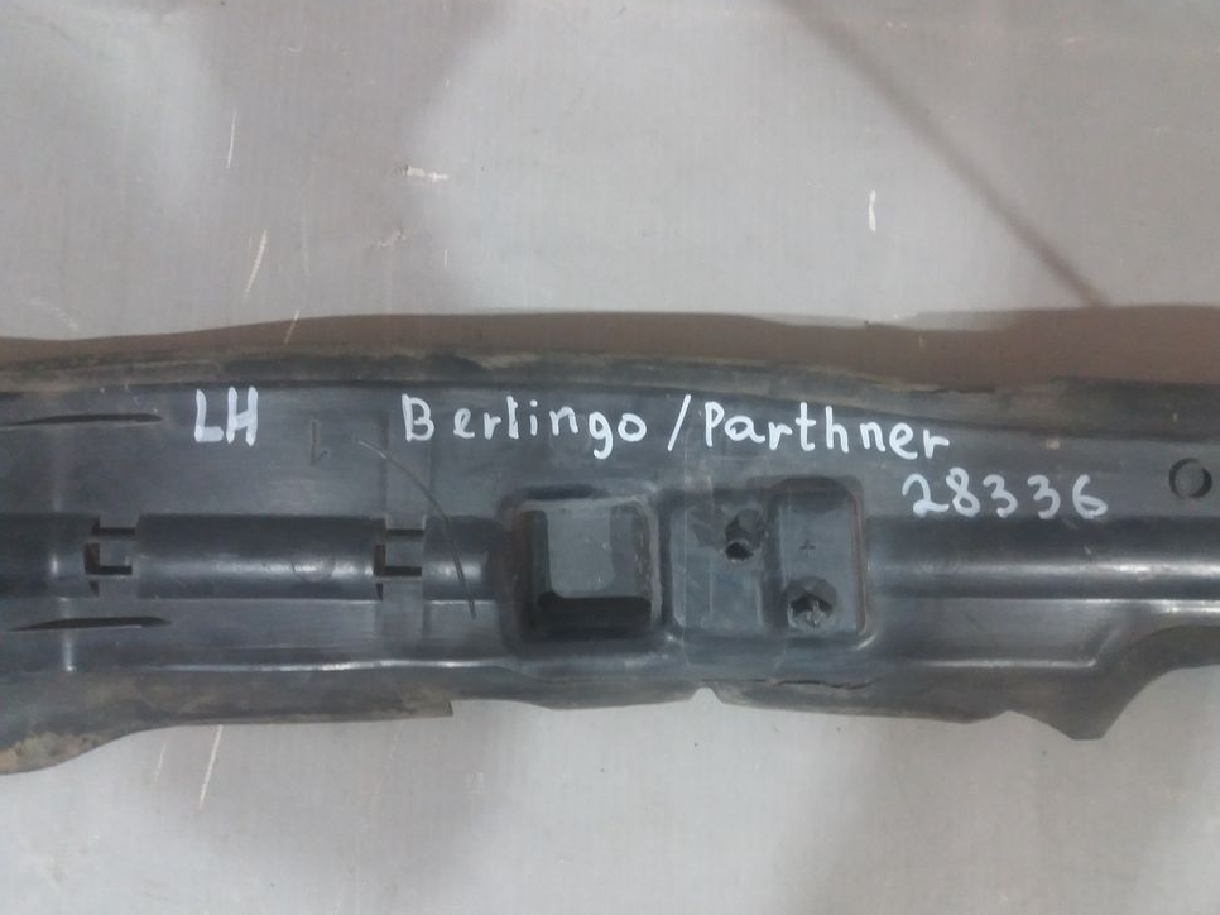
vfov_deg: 48.2
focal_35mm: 29
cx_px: 629
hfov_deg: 61.7
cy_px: 459
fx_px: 1022
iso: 200
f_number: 1.9
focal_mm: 3.7
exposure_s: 1/17
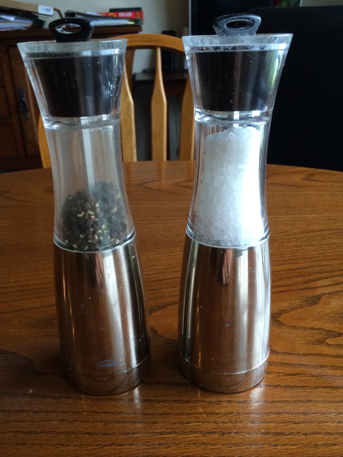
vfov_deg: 55.3
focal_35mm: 33
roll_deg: +3.5
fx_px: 436
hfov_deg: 42.9
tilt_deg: -27.1
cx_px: 160
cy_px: 248
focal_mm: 4.15
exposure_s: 1/30
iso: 50
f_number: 2.2
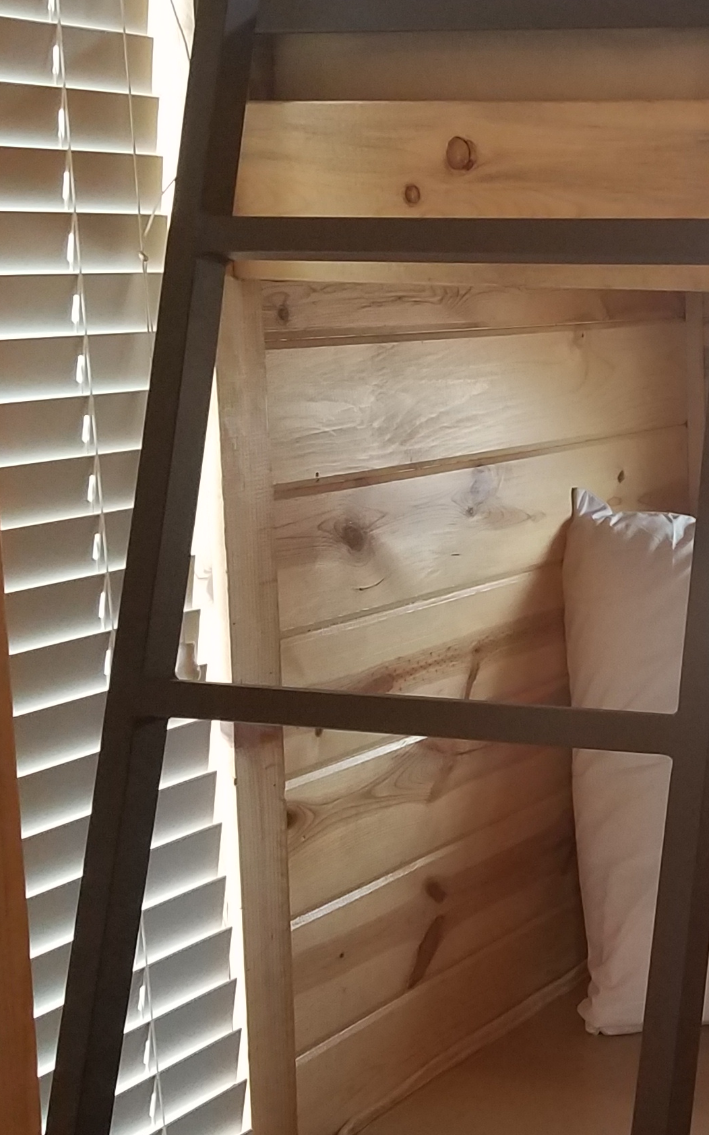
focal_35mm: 66
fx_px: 2041
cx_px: 935
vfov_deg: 31.1
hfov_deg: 18.3
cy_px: 586
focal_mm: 4.2
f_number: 1.7
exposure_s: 1/60
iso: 125
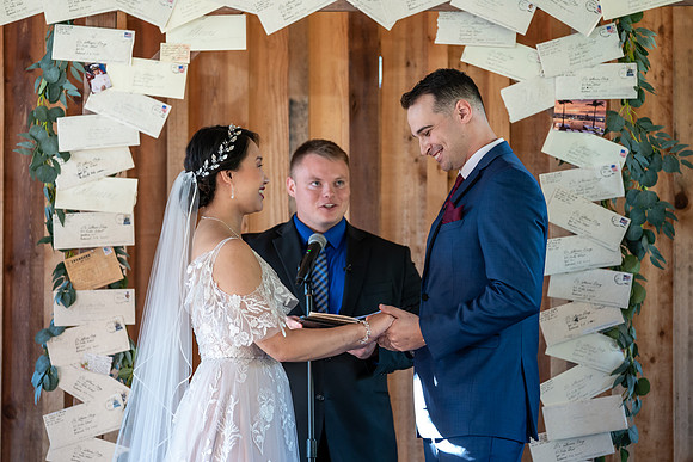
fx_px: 2522
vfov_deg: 10.5
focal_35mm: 131
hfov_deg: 15.6
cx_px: 346
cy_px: 231
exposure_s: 1/200
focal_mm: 131
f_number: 4
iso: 2000
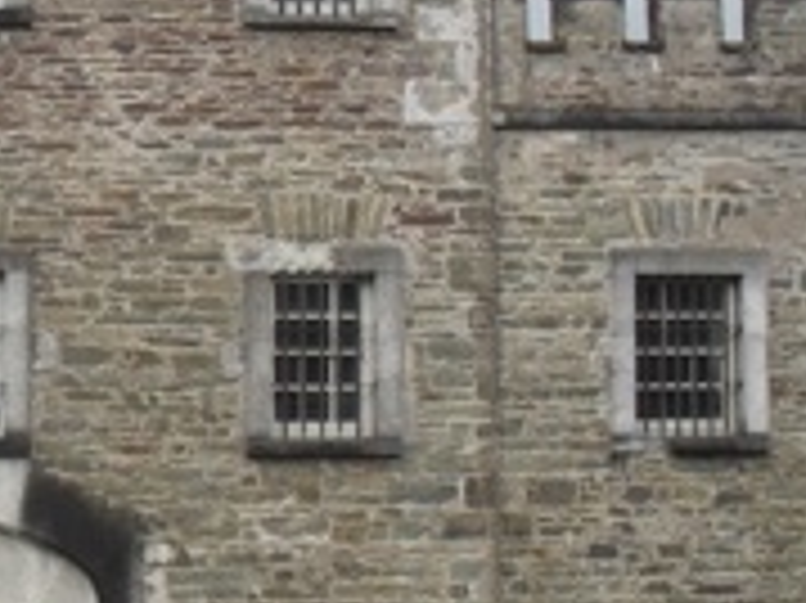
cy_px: 202
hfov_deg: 19.9
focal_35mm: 94
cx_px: -86
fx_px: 2187
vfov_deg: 15.7
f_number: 3.2
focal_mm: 6.3
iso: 100
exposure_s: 1/250
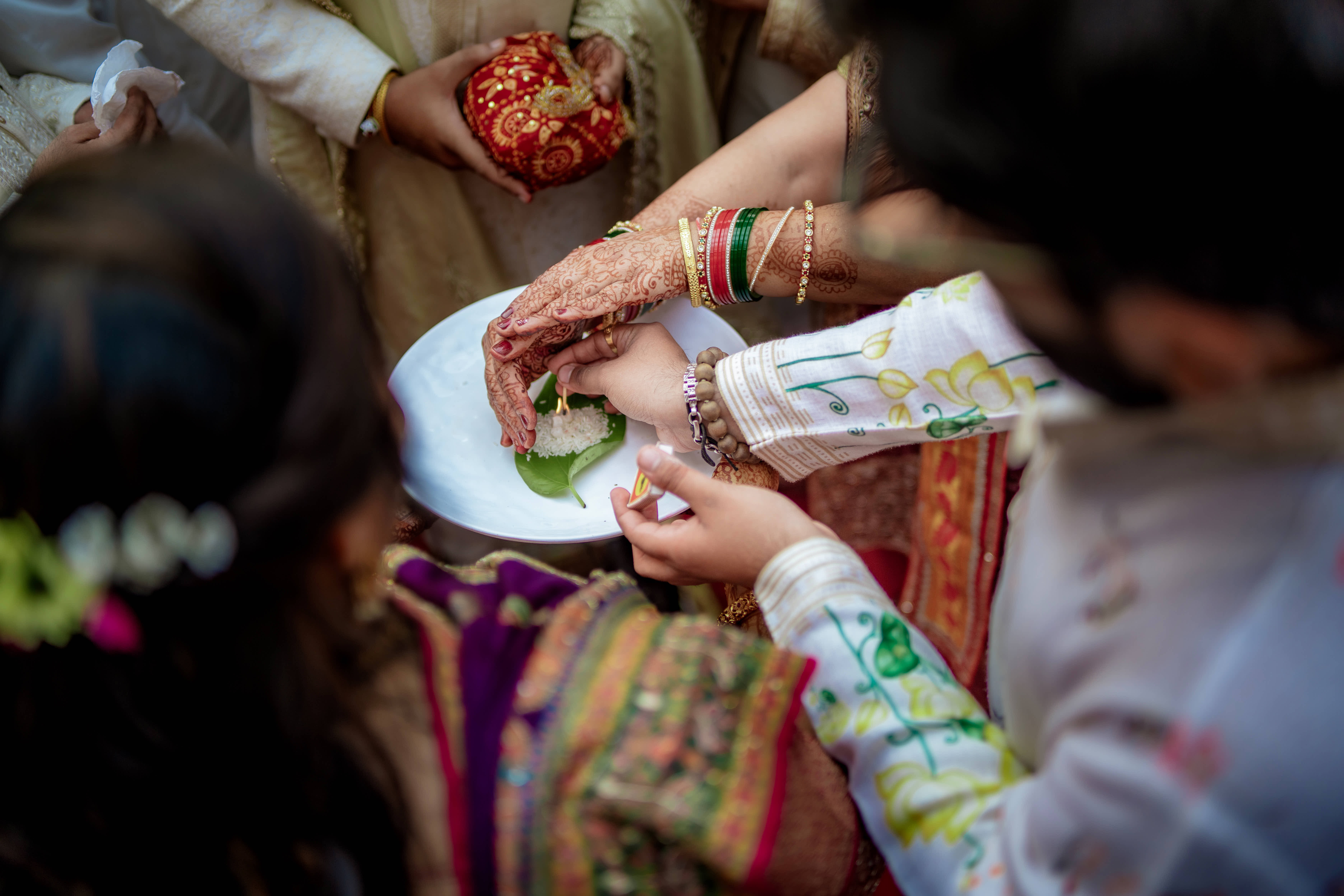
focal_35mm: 35
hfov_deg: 54.4
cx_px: 672
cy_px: 448
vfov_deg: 37.9
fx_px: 1307
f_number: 1.4
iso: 200
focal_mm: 35
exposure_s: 1/320
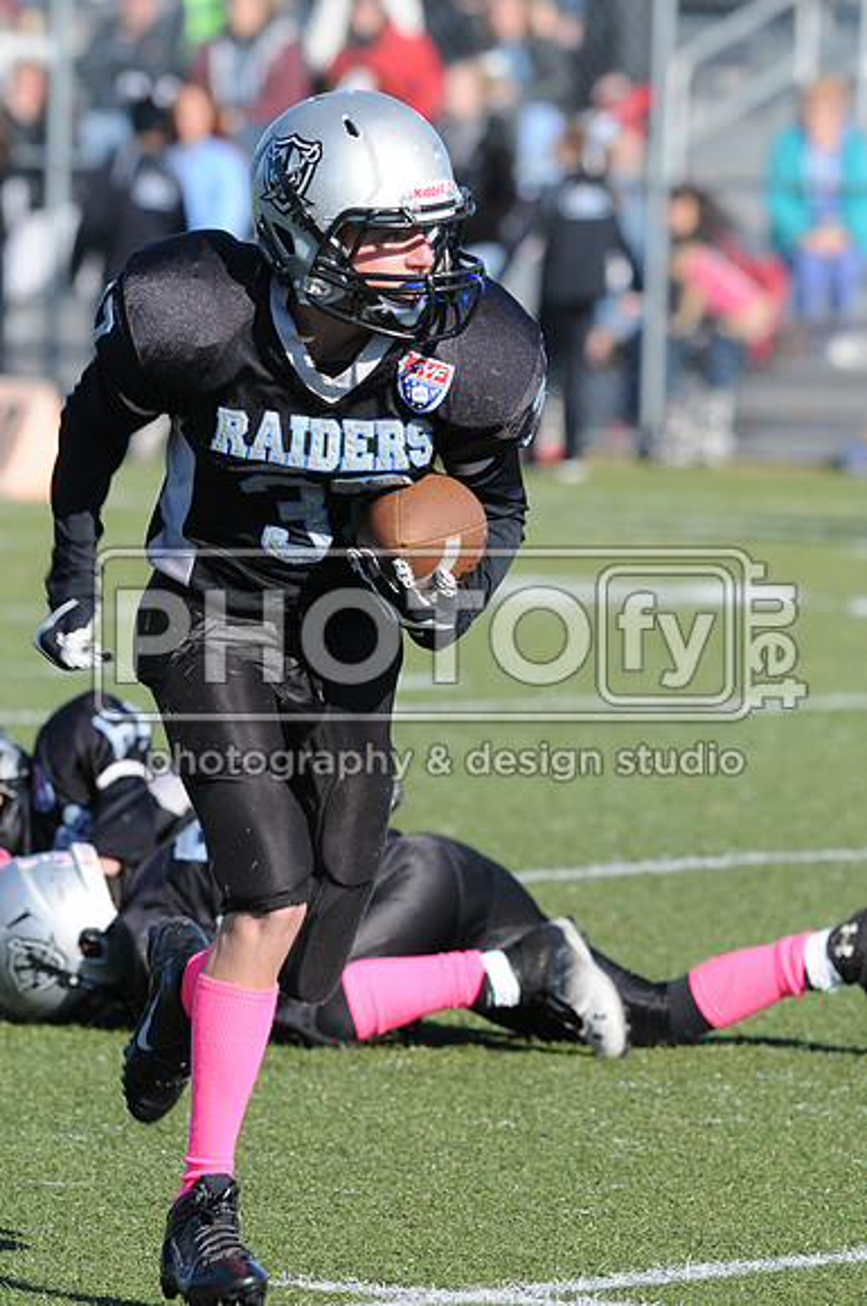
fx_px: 16304
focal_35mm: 450
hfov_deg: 3.0
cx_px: 434
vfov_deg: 4.6
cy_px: 653
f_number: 7.1
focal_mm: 300
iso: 200
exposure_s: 1/500
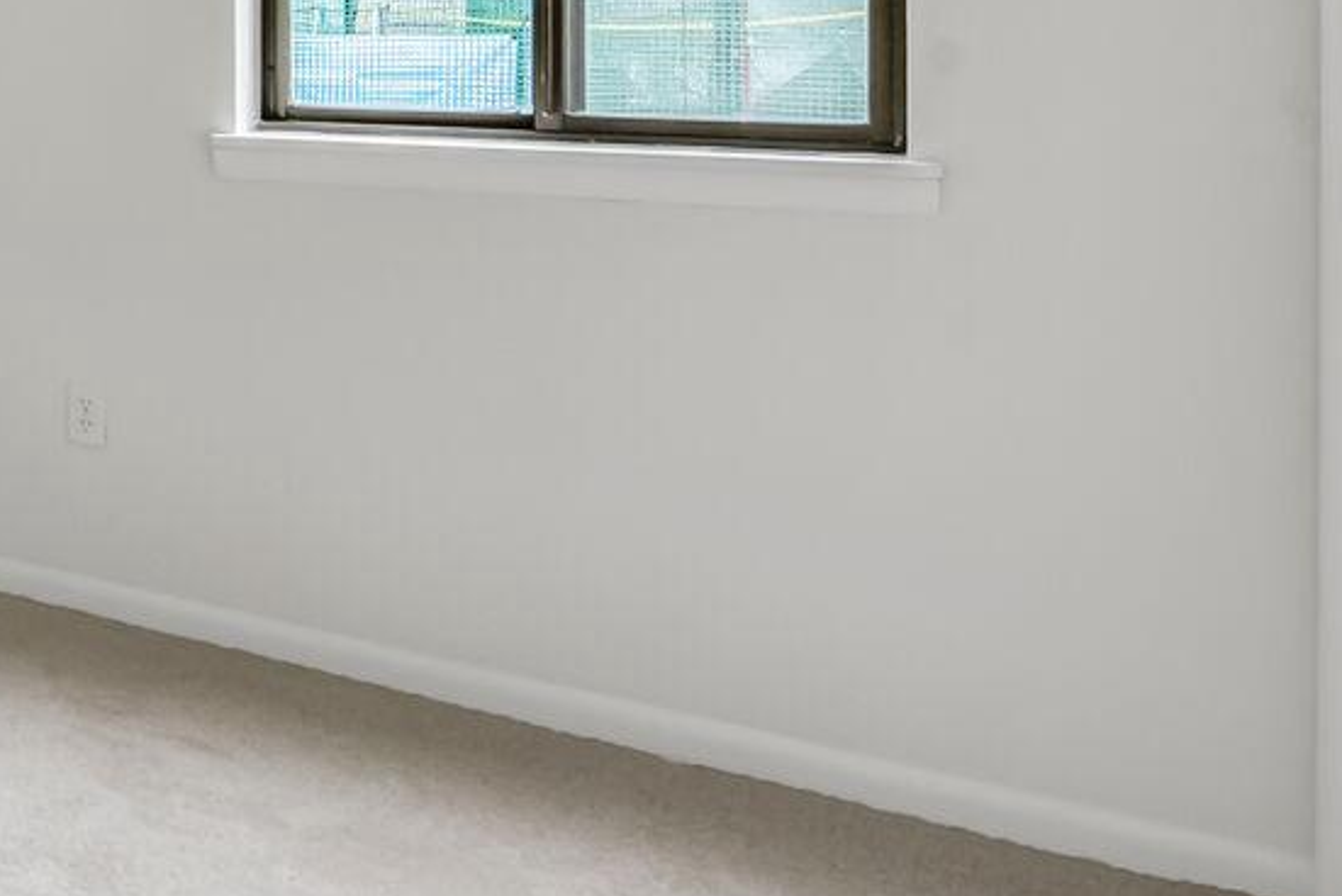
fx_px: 1753
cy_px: 27
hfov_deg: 28.3
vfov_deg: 27.3
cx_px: -653
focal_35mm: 47
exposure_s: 1/13
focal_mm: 15
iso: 200
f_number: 8
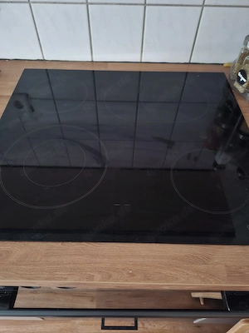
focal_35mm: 23
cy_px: 166
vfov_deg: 73.9
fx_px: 221
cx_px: 124
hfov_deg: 58.9
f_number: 1.8
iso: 1250
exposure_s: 1/13
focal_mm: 5.54
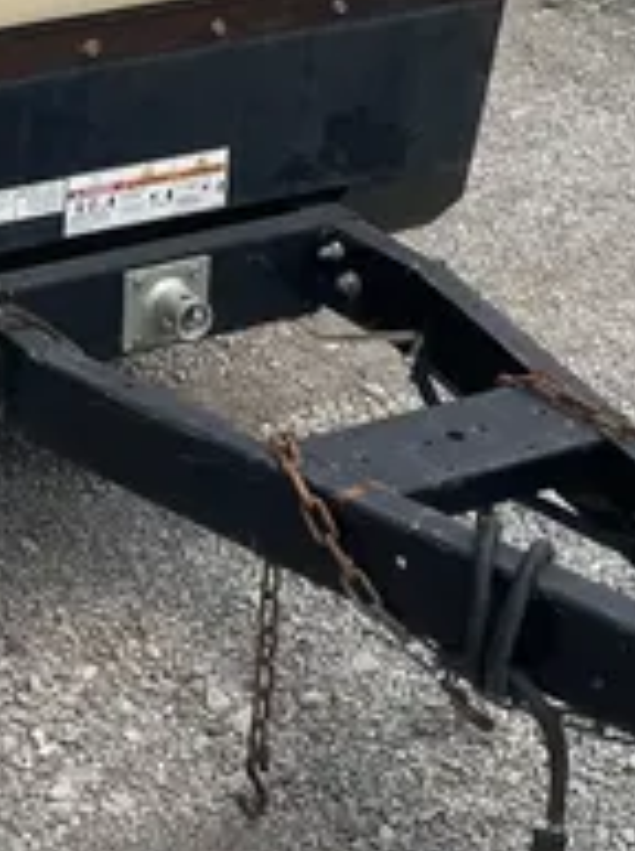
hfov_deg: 14.4
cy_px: 152
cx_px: -128
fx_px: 2430
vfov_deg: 19.6
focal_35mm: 99
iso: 32
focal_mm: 4.2
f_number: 1.6
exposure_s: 1/2451
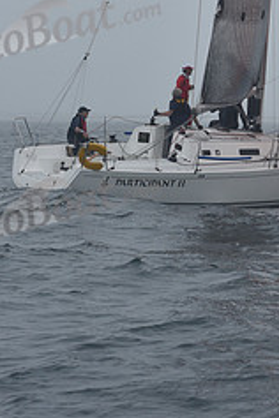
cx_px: 253
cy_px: -81
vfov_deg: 11.8
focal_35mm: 171
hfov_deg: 8.0
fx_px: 1988
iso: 250
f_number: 8
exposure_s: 1/800
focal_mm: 70
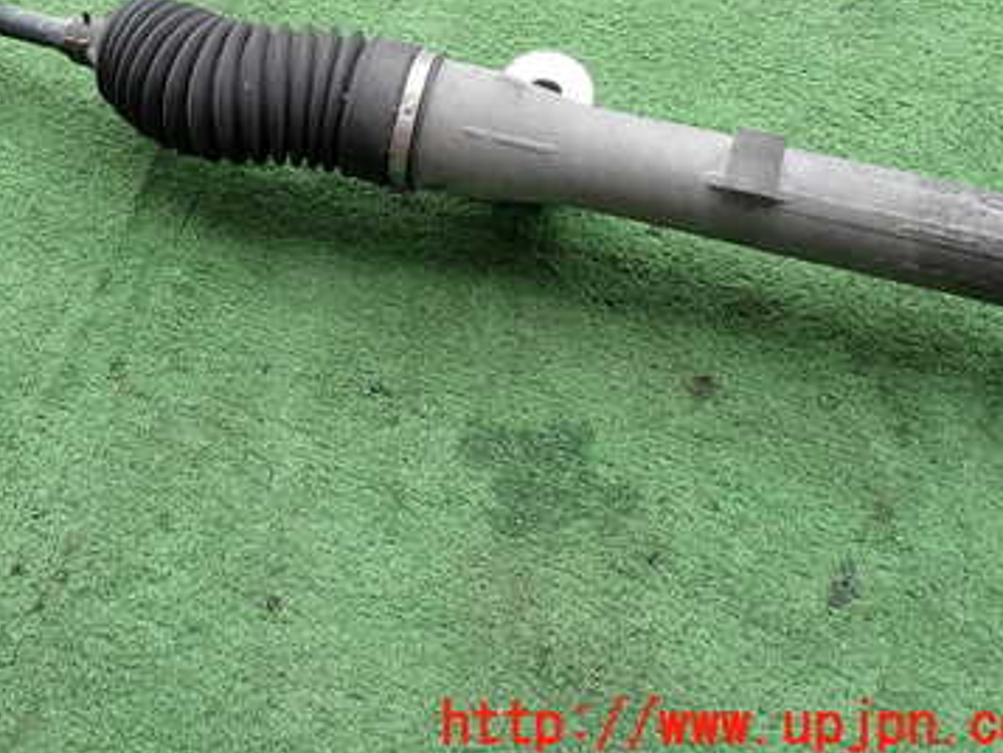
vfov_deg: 33.2
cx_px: 233
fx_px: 1217
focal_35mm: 42
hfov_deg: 43.2
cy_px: 129
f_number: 2.8
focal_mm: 4.5
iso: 100
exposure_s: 1/320
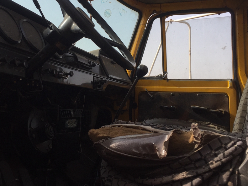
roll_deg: -3.3
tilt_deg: +9.7
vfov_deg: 32.6
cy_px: 62
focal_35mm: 44
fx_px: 315
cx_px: 90
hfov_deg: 42.6
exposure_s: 1/791
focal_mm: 4.15
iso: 32
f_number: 2.2
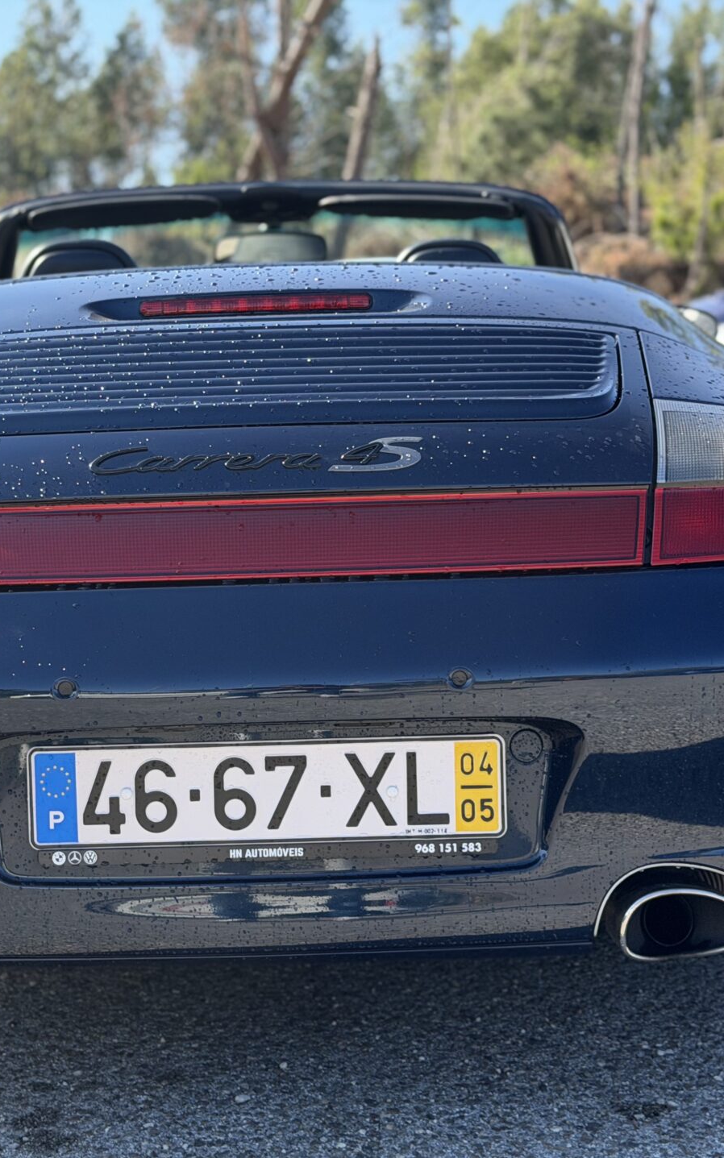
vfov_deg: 30.2
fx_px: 2147
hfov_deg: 19.1
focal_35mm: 68
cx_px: 285
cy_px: 579
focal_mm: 6.76
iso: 100
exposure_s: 1/1403
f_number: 1.78
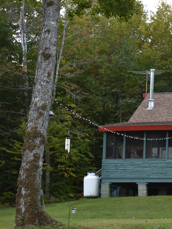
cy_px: 155
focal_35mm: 109
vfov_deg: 18.0
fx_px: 722
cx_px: 200
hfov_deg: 13.3
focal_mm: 36
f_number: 5
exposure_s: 1/200
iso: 140
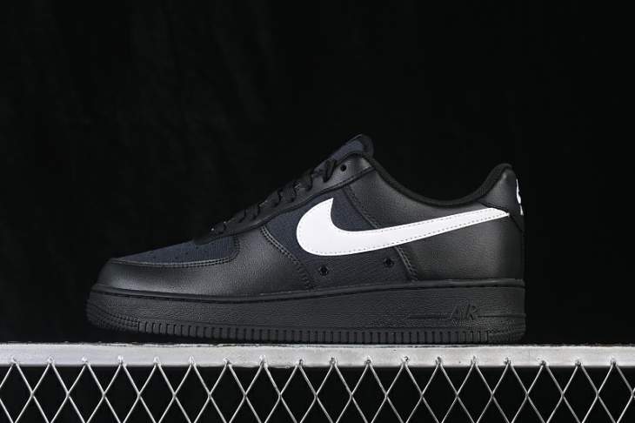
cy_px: 212
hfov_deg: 27.0
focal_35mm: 75
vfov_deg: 18.2
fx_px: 1322
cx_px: 318
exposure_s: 1/60
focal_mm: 50
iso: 160
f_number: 6.3
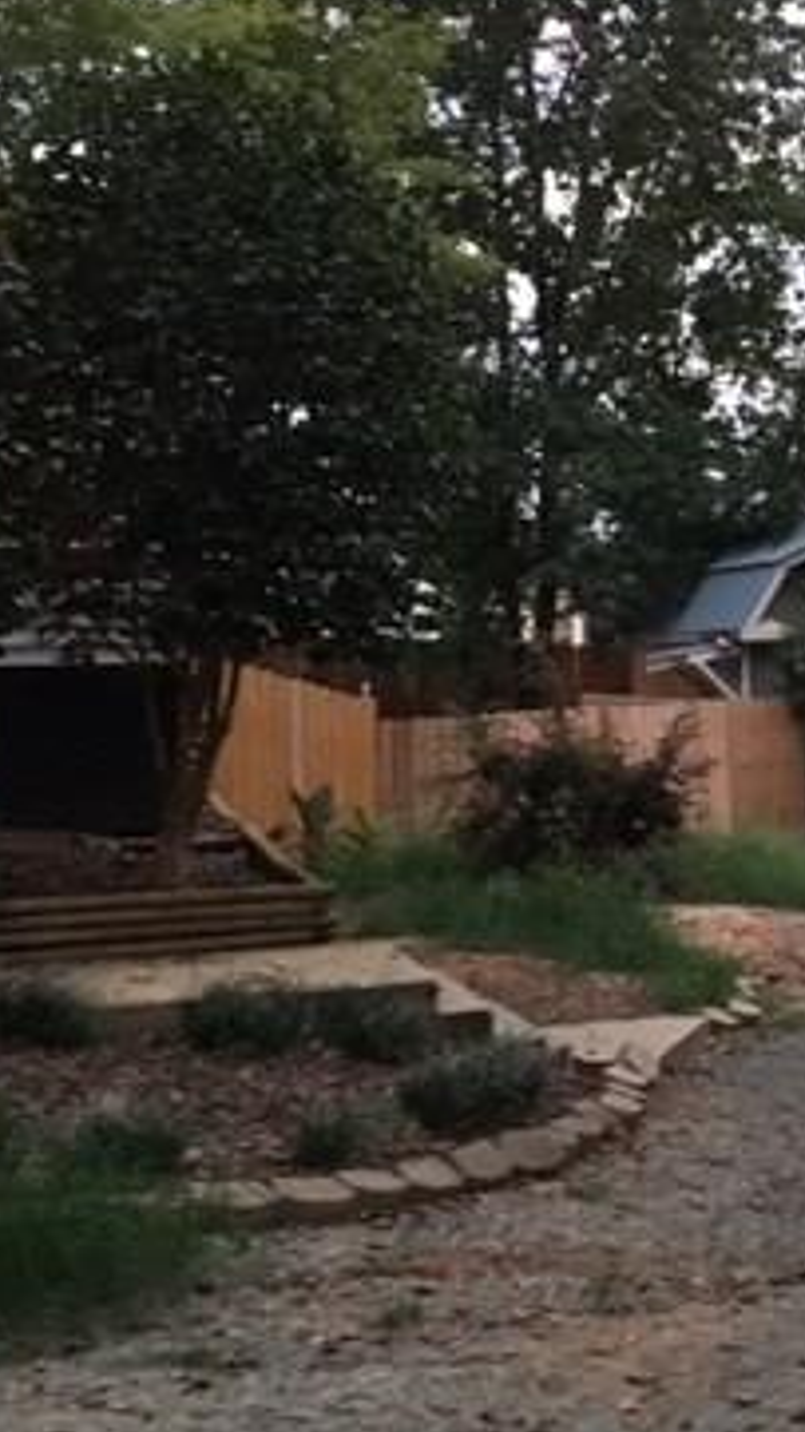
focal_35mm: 56
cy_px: 643
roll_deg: +1.5
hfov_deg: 20.6
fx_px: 2126
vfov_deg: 37.2
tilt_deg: +0.7
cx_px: 837
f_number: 2.2
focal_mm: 4.15
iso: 200
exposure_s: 1/15
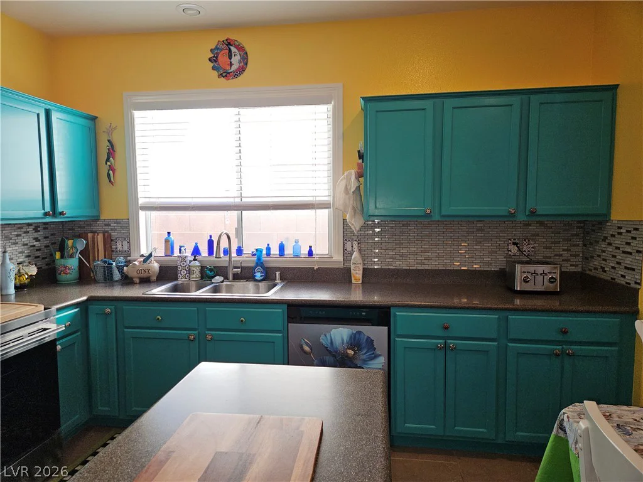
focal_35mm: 23
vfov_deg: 58.9
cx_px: 322
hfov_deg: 73.9
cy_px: 241
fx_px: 427
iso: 50
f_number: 1.8
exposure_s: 1/60
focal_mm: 5.4
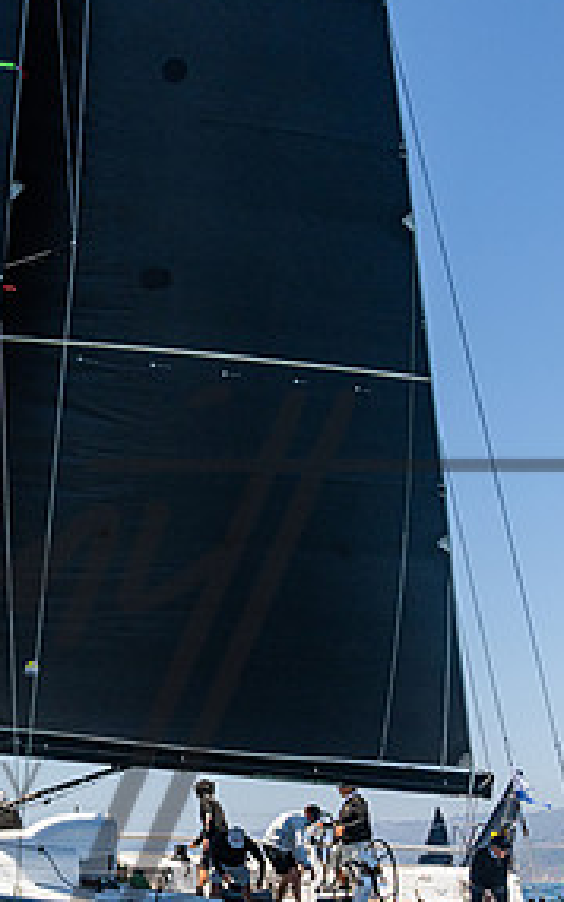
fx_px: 1550
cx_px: -66
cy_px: 586
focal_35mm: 63
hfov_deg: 19.7
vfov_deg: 32.3
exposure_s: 1/2500
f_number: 8
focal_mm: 28
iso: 500
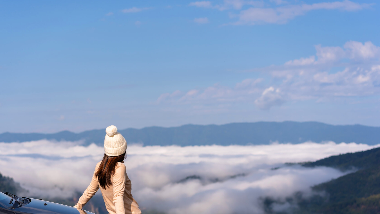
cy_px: 143
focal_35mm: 67
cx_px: 160
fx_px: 675
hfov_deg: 31.4
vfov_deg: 17.9
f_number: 2.8
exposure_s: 1/4000
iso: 100
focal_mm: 55
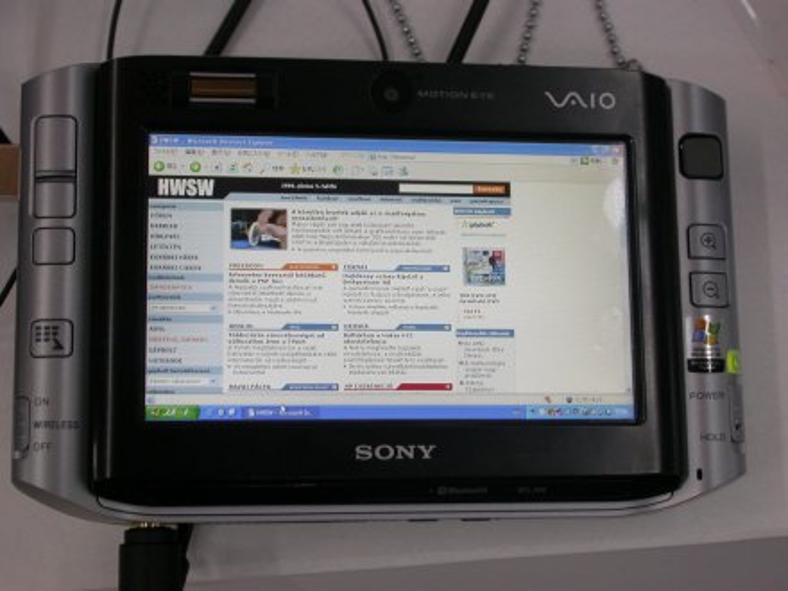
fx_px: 1480
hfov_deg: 29.8
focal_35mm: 65
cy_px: 296
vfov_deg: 22.6
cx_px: 394
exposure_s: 1/58
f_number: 3.2
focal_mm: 13.6
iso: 100
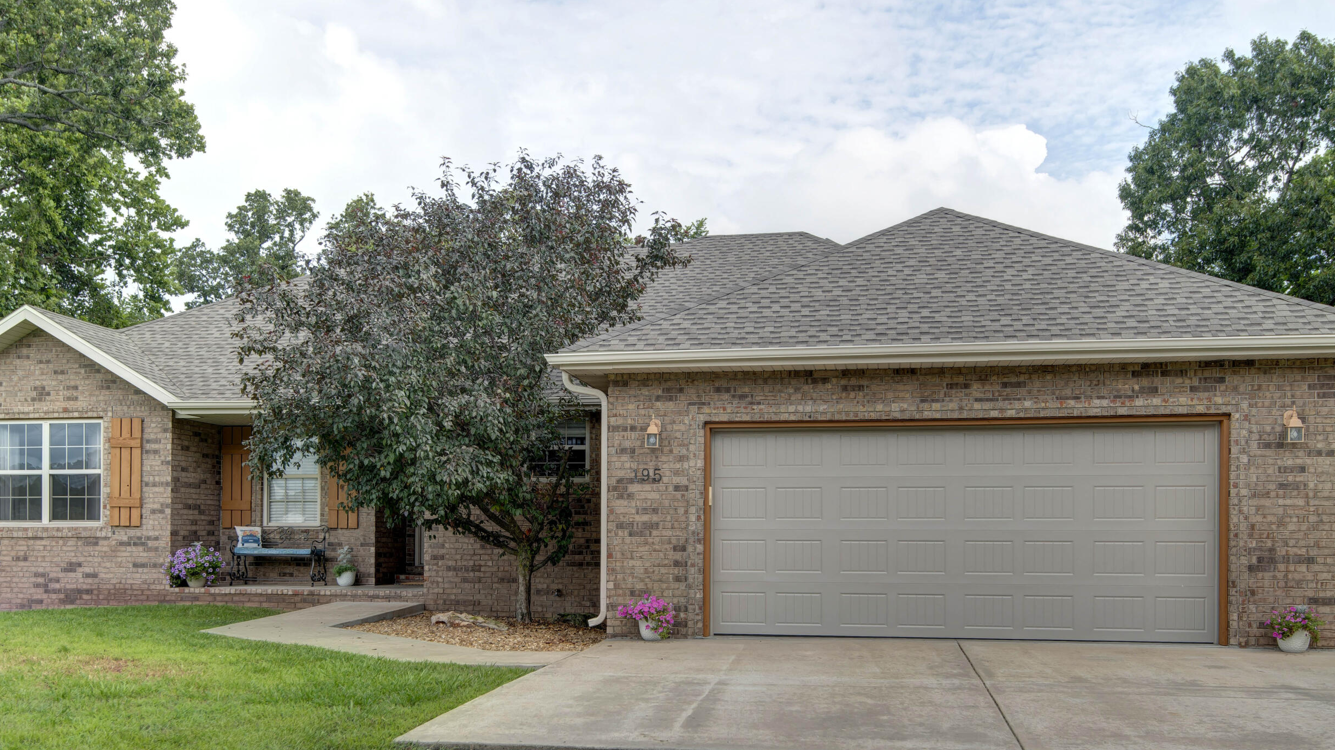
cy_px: 523
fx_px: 1274
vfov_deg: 32.4
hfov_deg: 55.3
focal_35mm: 36
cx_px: 642
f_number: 6.7
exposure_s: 1/125
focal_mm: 28
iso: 100
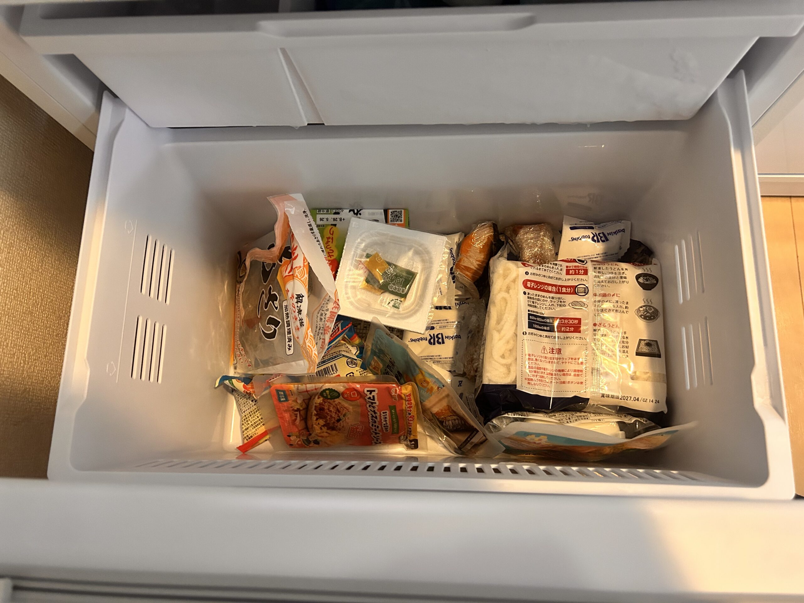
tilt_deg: -75.0
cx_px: 402
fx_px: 604
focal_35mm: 26
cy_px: 302
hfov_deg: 67.3
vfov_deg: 53.1
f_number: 1.5
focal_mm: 5.7
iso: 500
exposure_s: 1/60
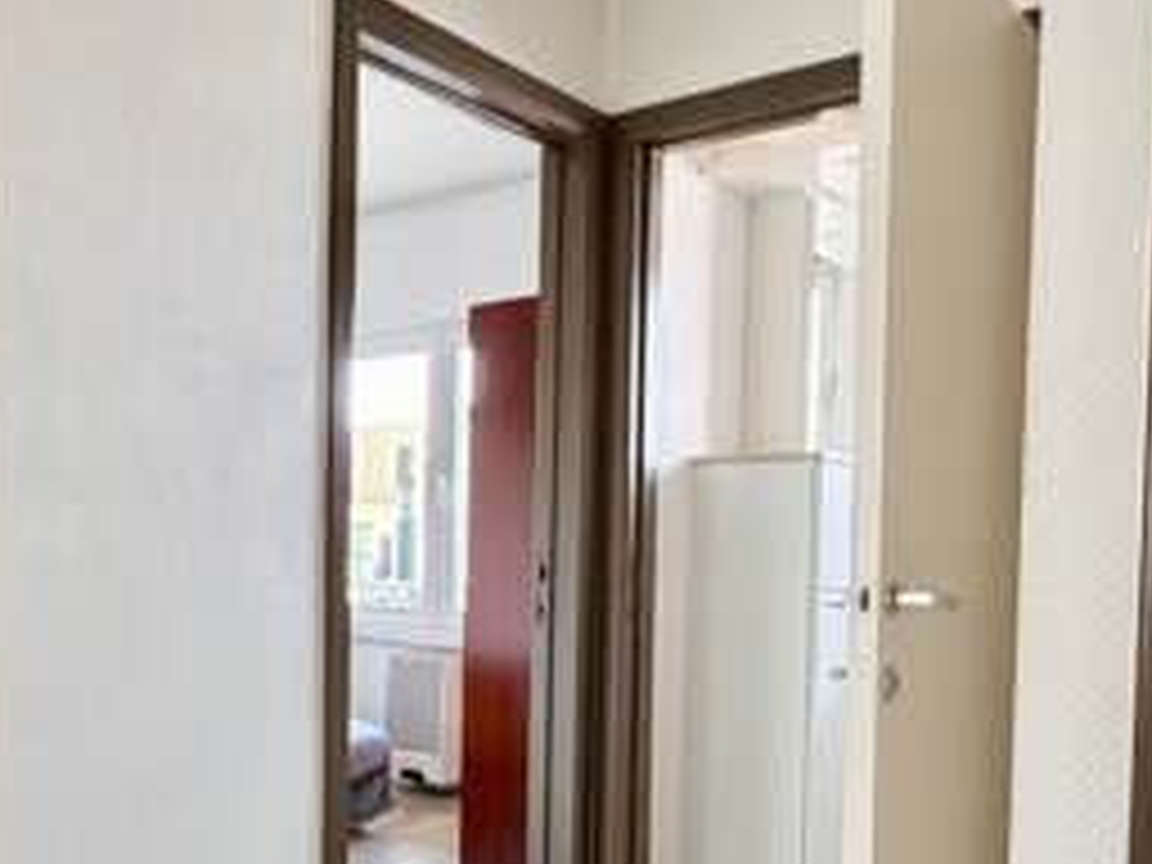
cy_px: 576
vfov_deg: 40.2
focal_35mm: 35
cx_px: 266
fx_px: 1165
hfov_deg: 50.1
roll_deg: -0.9
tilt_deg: -0.3
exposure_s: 1/71
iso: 320
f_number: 2.2
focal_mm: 2.22
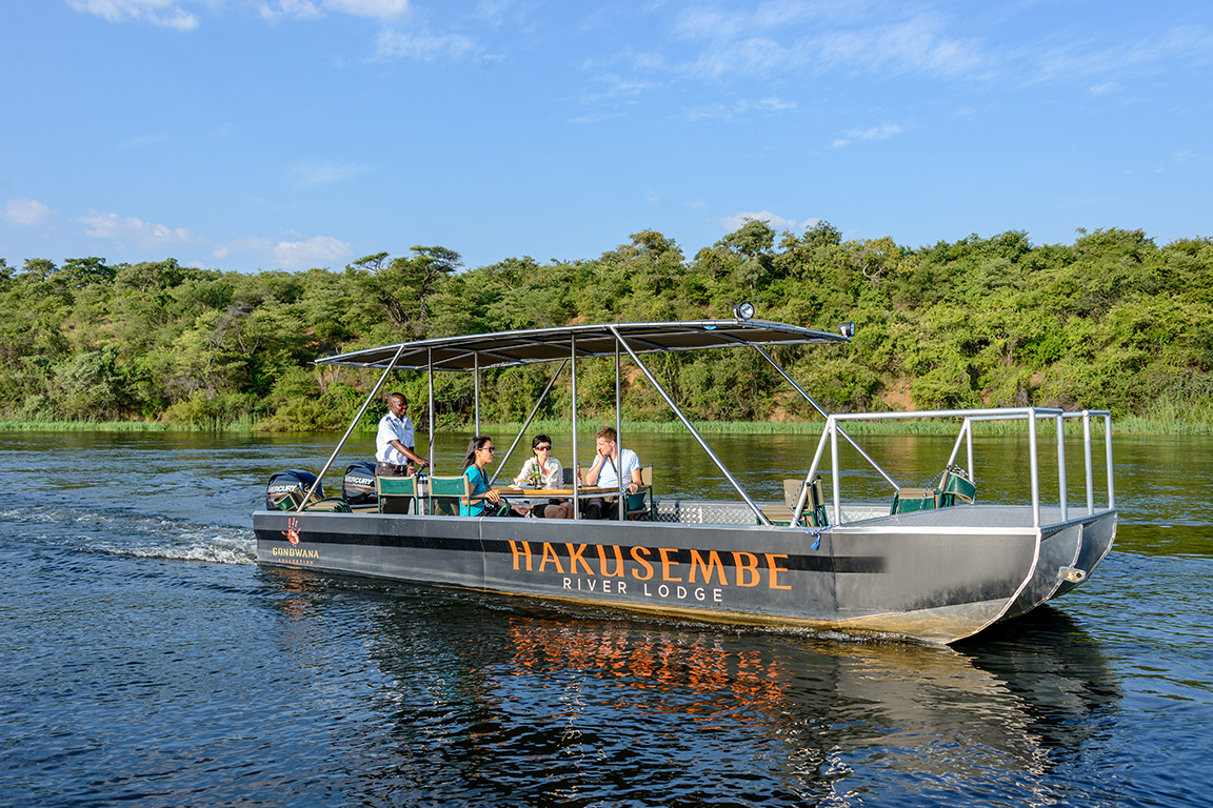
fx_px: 1112
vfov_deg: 40.0
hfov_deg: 57.2
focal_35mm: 33
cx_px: 589
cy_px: 401
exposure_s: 1/500
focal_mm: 32
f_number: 8
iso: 320
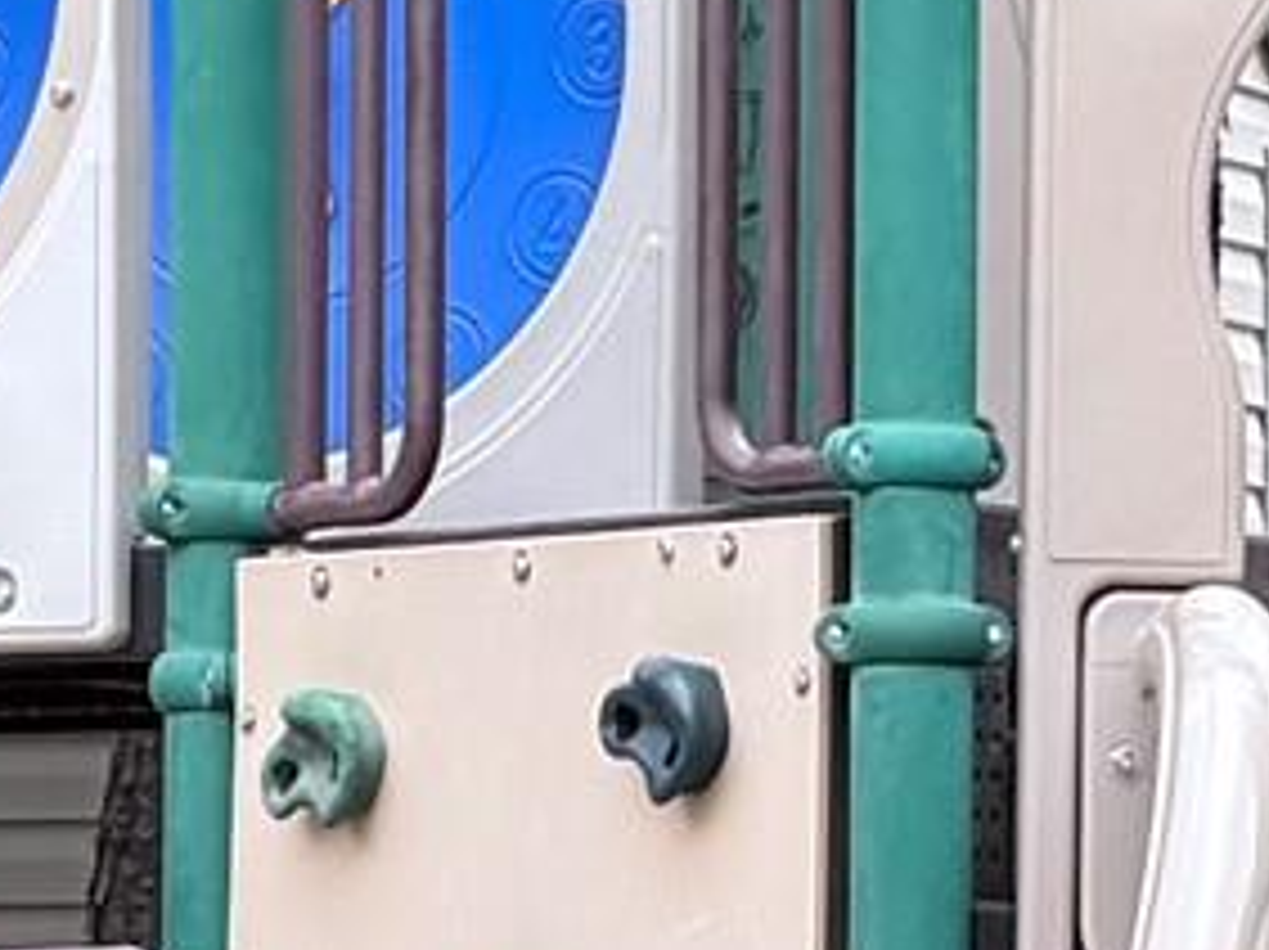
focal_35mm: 727
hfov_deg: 2.7
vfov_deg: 2.0
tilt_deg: +3.5
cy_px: 149
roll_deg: -0.8
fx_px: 26629
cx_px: 369
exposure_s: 1/249
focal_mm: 16.89
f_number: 2.8
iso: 50
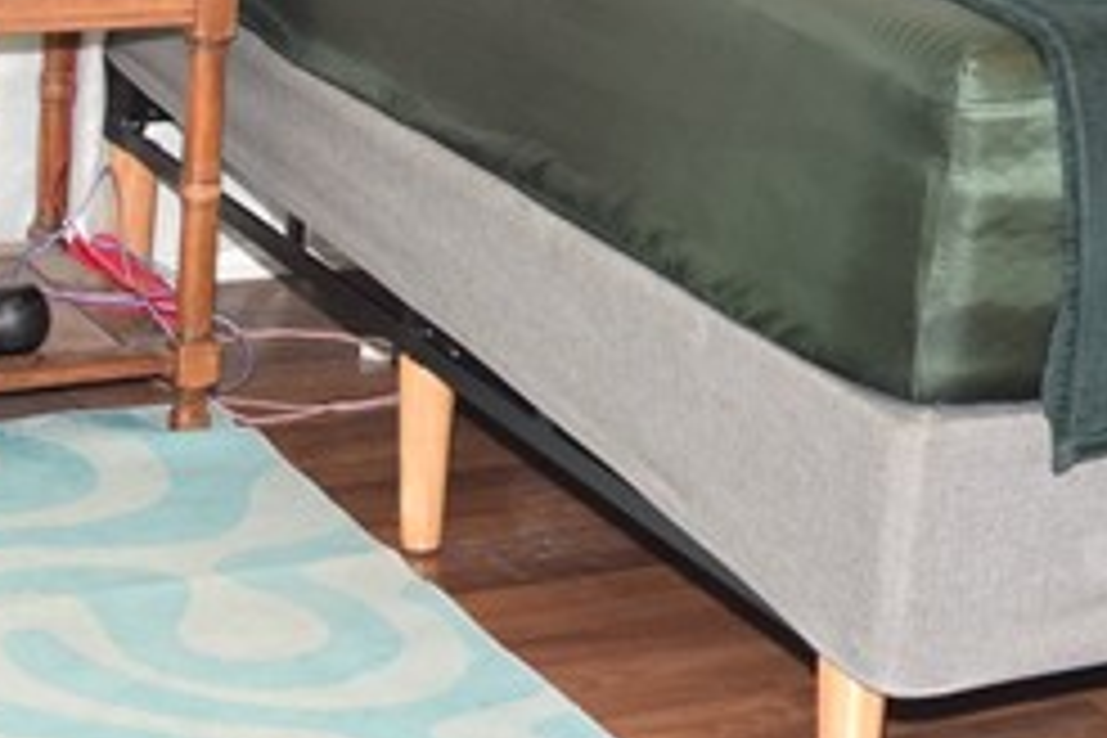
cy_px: -405
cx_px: 1152
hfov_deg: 16.8
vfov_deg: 11.0
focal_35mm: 119
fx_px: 3659
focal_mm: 18
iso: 800
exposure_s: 1/100
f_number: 5
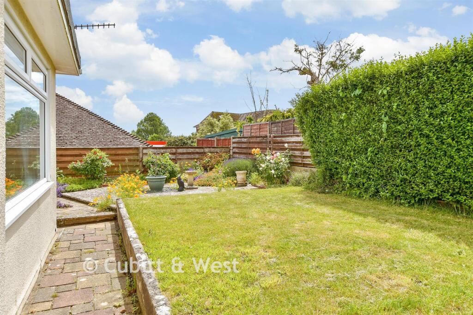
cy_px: 158
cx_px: 236
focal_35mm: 22
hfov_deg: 78.6
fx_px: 289
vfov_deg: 57.2
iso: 200
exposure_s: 1/500
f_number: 8
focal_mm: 15
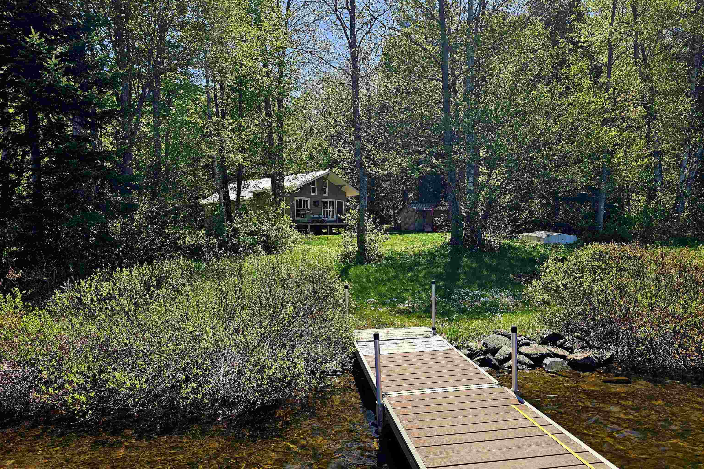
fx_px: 469
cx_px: 352
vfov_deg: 53.1
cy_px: 237
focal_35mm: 24
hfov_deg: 73.7
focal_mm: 6.3
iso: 10
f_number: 1.7
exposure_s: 1/435
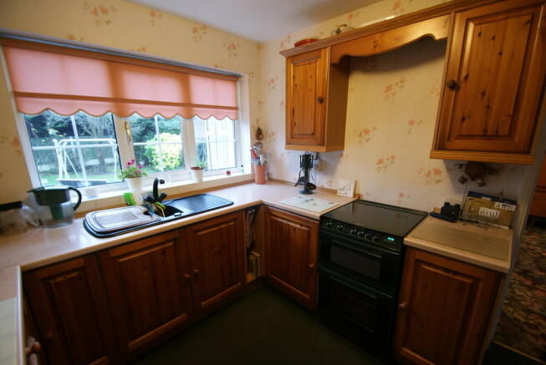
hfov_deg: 100.3
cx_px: 273
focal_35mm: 15
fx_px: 228
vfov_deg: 77.5
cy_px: 182
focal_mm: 10
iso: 100
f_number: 3.5
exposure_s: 1/3
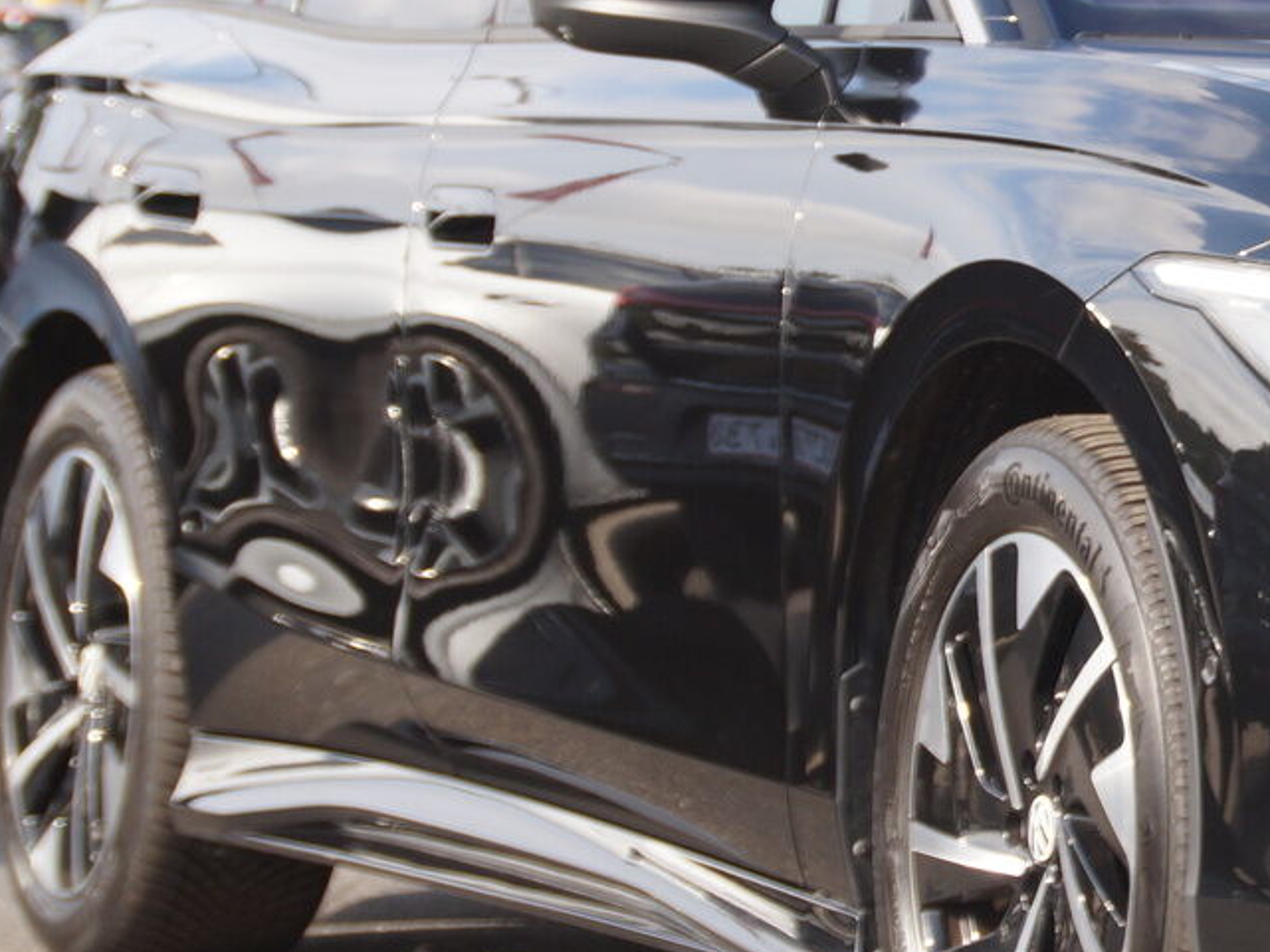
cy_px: 311
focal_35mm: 237
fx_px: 8713
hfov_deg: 8.2
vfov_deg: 6.3
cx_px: 1541
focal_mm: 55
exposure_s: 1/160
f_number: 5.6
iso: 100
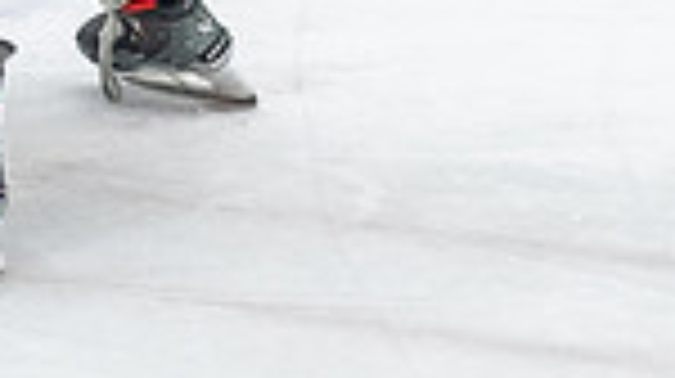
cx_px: -500
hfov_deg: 6.6
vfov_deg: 3.7
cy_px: -380
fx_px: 5775
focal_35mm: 323
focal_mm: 70
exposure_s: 1/800
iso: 3200
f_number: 2.8
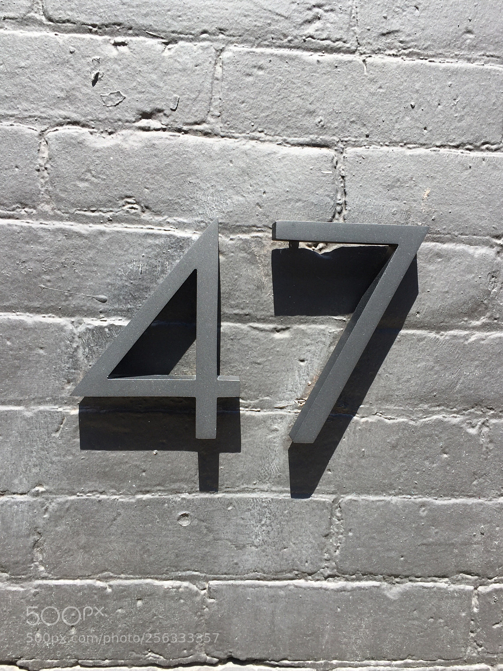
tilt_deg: -2.4
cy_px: 336
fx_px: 562
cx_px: 252
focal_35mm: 29
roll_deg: +0.7
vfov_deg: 61.7
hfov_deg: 48.2
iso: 32
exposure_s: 1/403
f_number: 2.2
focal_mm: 4.15
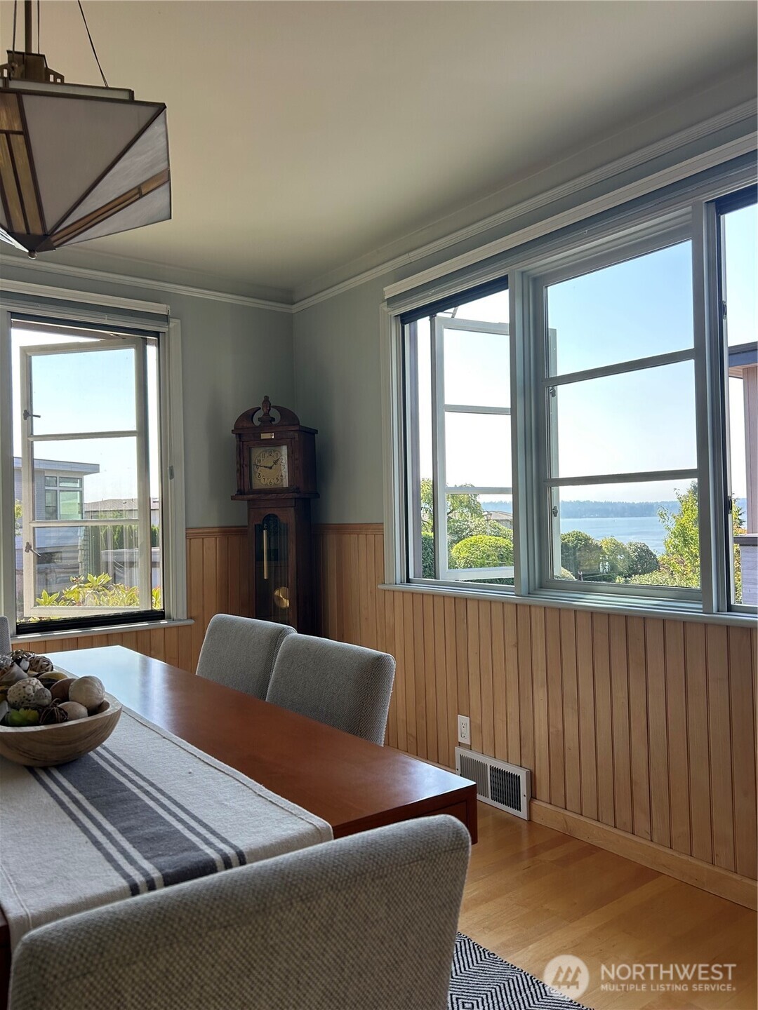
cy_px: 505
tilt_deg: +1.1
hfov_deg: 53.1
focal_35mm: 26
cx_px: 379
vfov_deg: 67.3
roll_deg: +0.6
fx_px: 759
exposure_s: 1/544
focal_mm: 5.7
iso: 50
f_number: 1.5
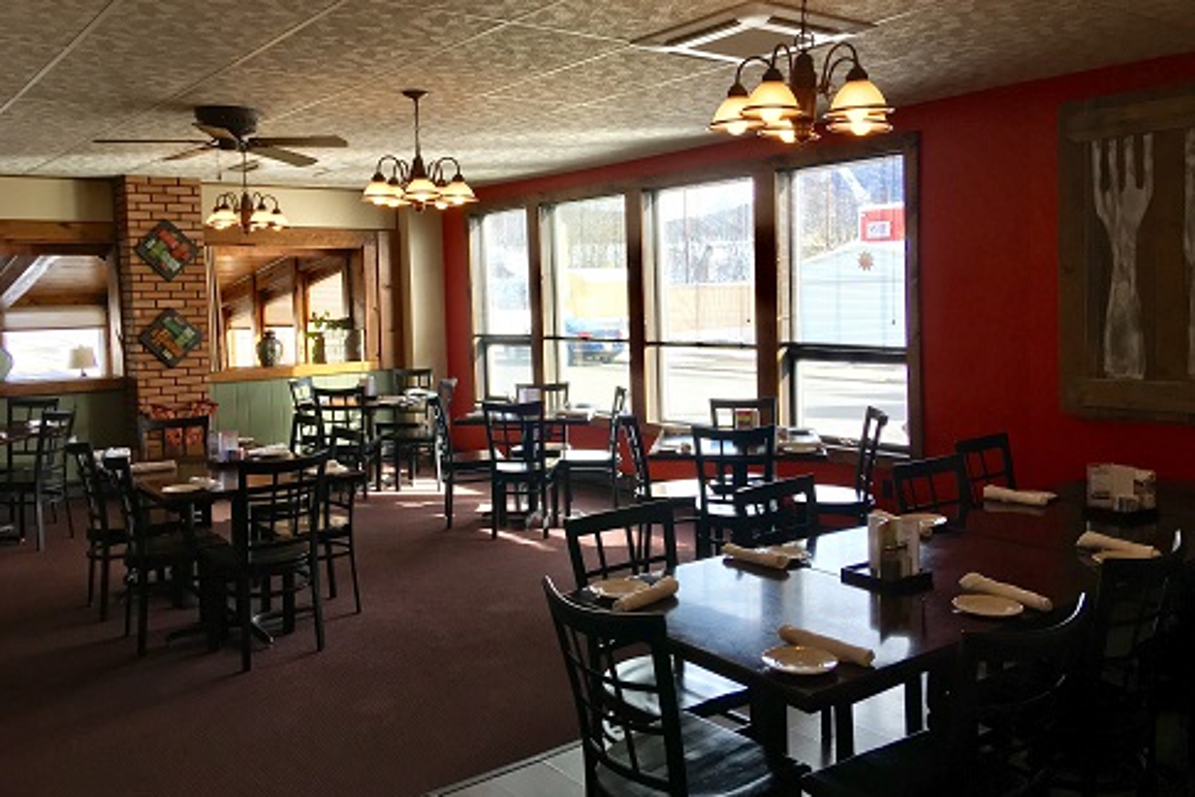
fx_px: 1029
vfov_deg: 42.3
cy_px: 360
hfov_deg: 60.3
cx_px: 590
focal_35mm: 31
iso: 40
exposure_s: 1/120
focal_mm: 4.15
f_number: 2.2
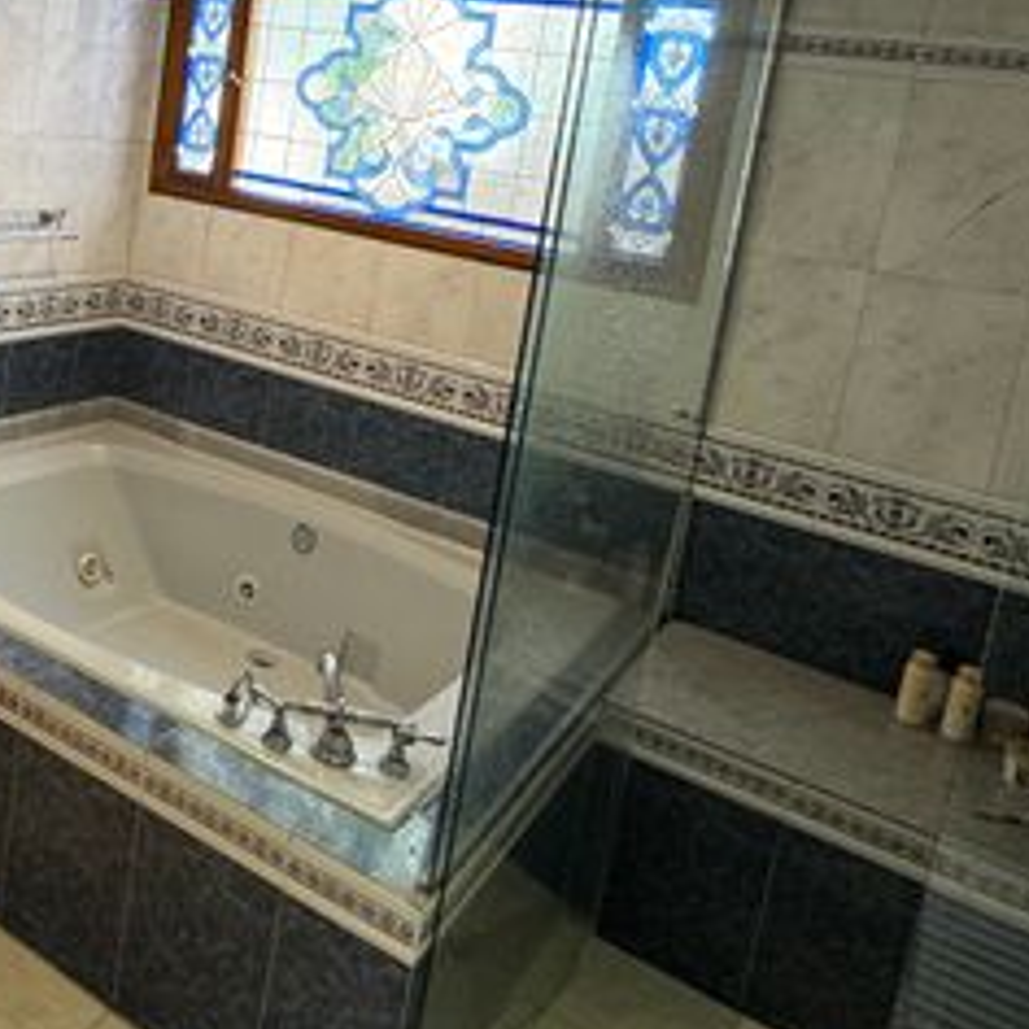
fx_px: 1177
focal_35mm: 35
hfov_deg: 44.9
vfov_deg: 45.9
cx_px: 207
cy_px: 283
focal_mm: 2.22
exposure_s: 1/60
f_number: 2.2
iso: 200
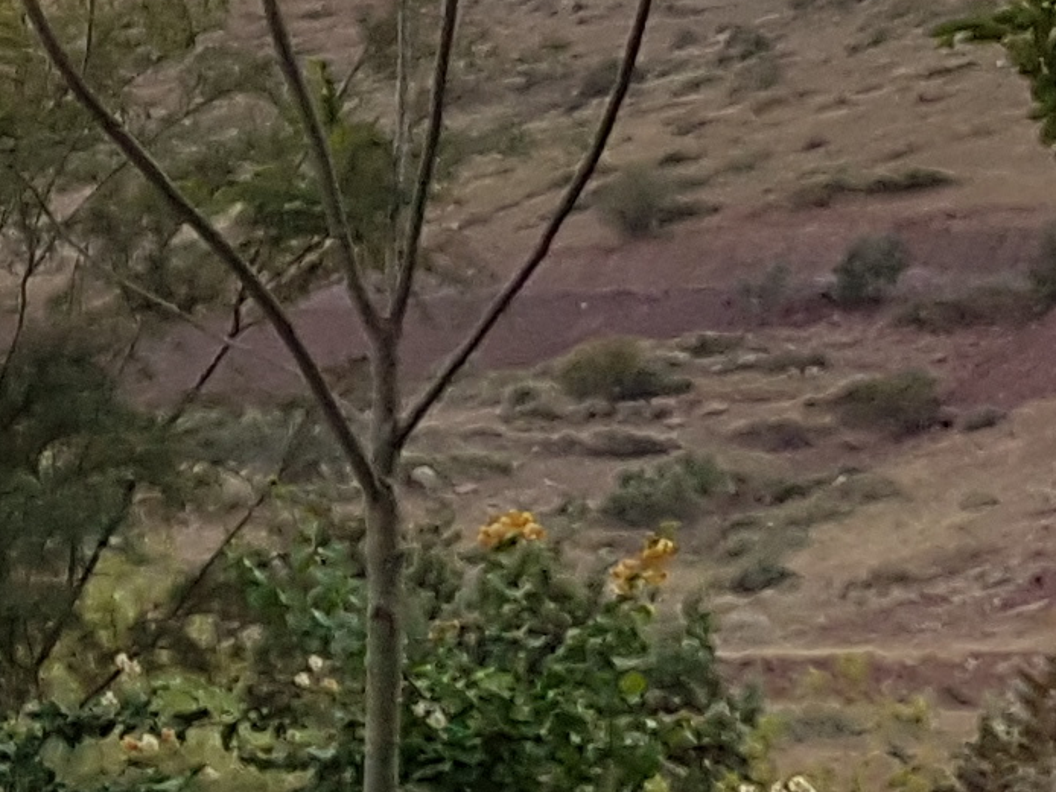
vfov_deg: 9.8
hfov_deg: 10.8
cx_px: -1592
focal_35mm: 151
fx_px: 4608
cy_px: 354
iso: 40
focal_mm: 4.2
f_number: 1.7
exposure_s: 1/173
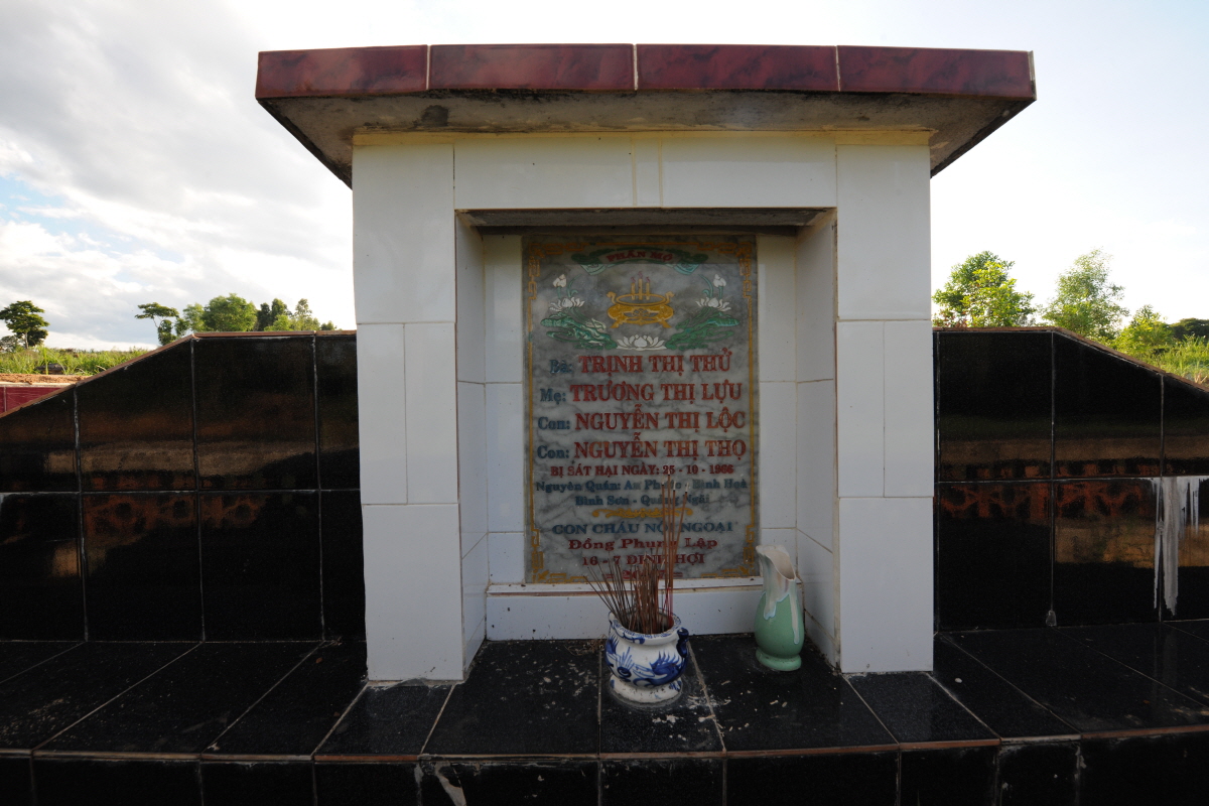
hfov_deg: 104.3
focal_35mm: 14
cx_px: 604
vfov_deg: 81.2
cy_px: 403
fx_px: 470
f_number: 11
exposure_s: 1/180
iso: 400
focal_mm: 14
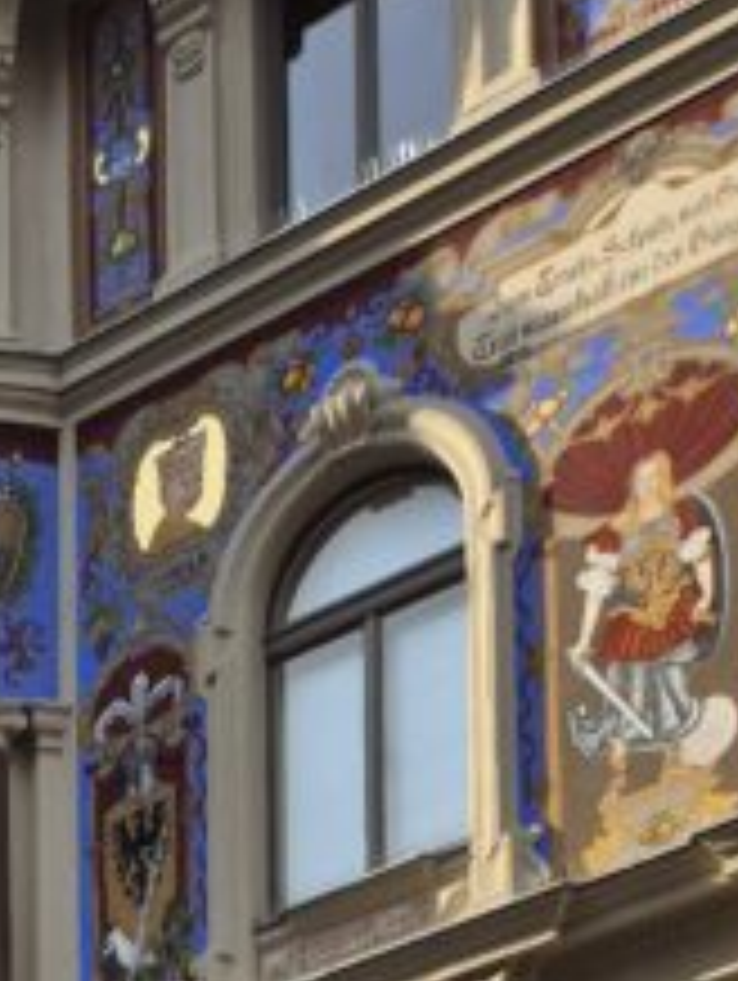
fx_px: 3064
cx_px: -657
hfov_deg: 12.4
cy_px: 2210
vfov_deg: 13.9
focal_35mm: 108
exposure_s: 1/700
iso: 25
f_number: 1.8
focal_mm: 5.4
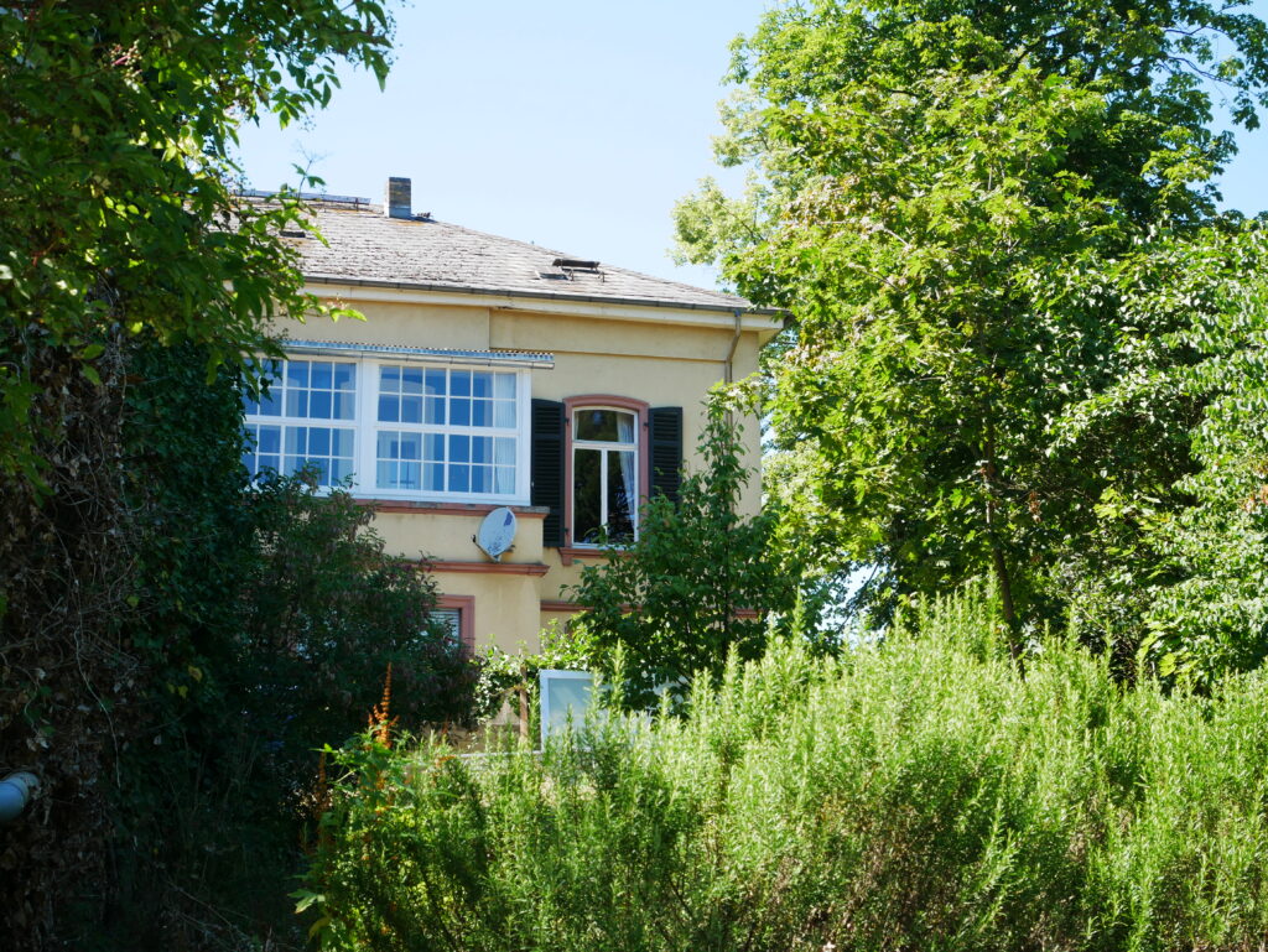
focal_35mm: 64
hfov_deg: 30.3
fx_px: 2345
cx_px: 634
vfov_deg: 22.9
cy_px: 476
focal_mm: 32
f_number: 6.3
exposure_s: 1/200
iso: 200
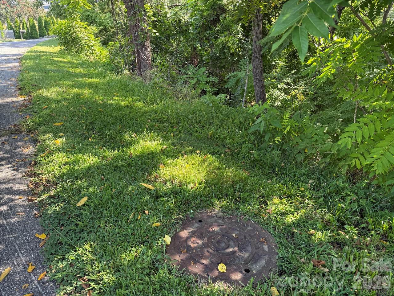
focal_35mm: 24
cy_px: 148
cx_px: 197
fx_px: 273
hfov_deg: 71.6
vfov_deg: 56.8
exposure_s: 1/197
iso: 100
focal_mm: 6.76
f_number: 1.78
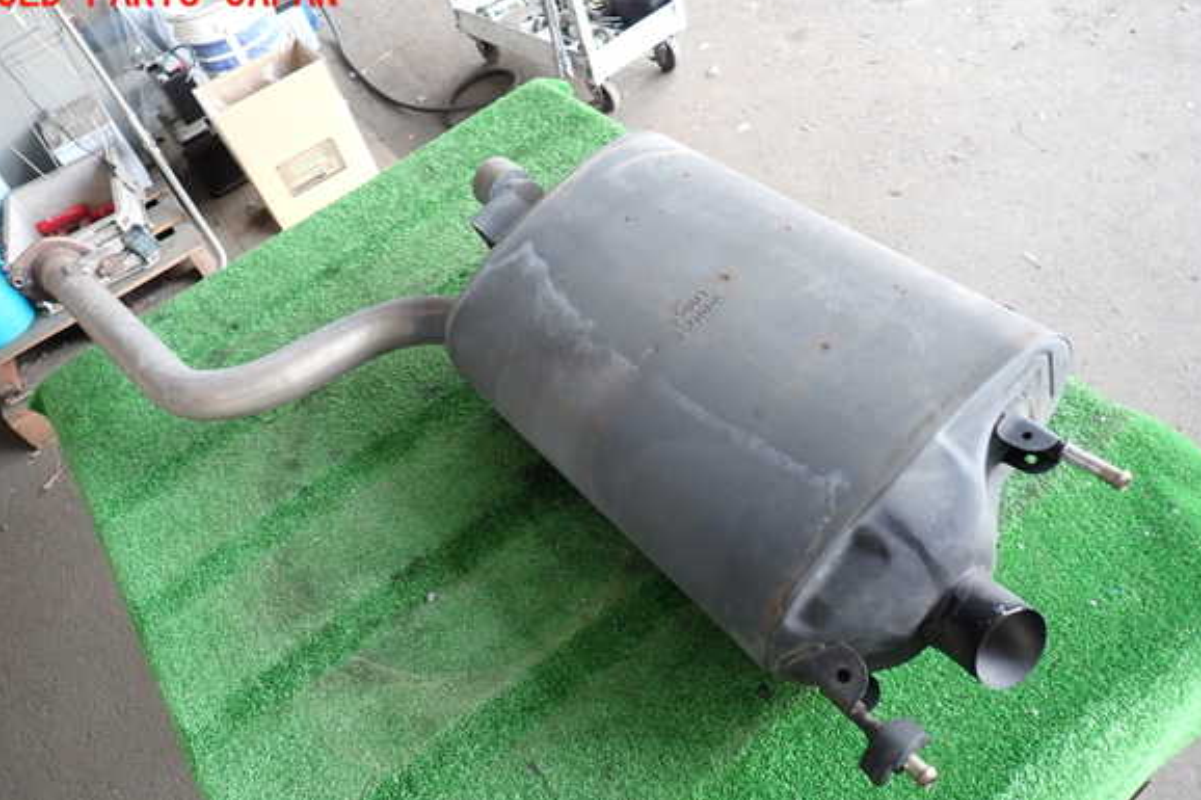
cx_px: 584
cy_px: 434
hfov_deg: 67.4
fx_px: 900
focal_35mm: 27
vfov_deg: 47.9
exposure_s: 1/30
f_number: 2
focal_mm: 4.5
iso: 200
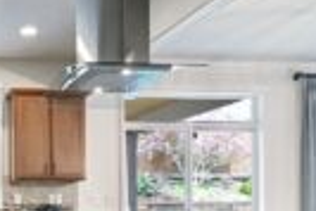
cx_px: -33
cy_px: 226
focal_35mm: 45
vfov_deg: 27.6
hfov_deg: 36.6
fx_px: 395
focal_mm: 10
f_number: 11
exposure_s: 1/3.33
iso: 3200
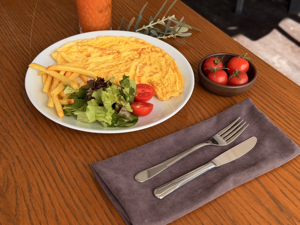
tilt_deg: -42.5
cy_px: 112
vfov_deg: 30.3
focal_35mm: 48
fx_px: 416
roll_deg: -2.1
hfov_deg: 39.7
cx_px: 150
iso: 64
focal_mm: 6.76
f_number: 1.78
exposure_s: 1/1041
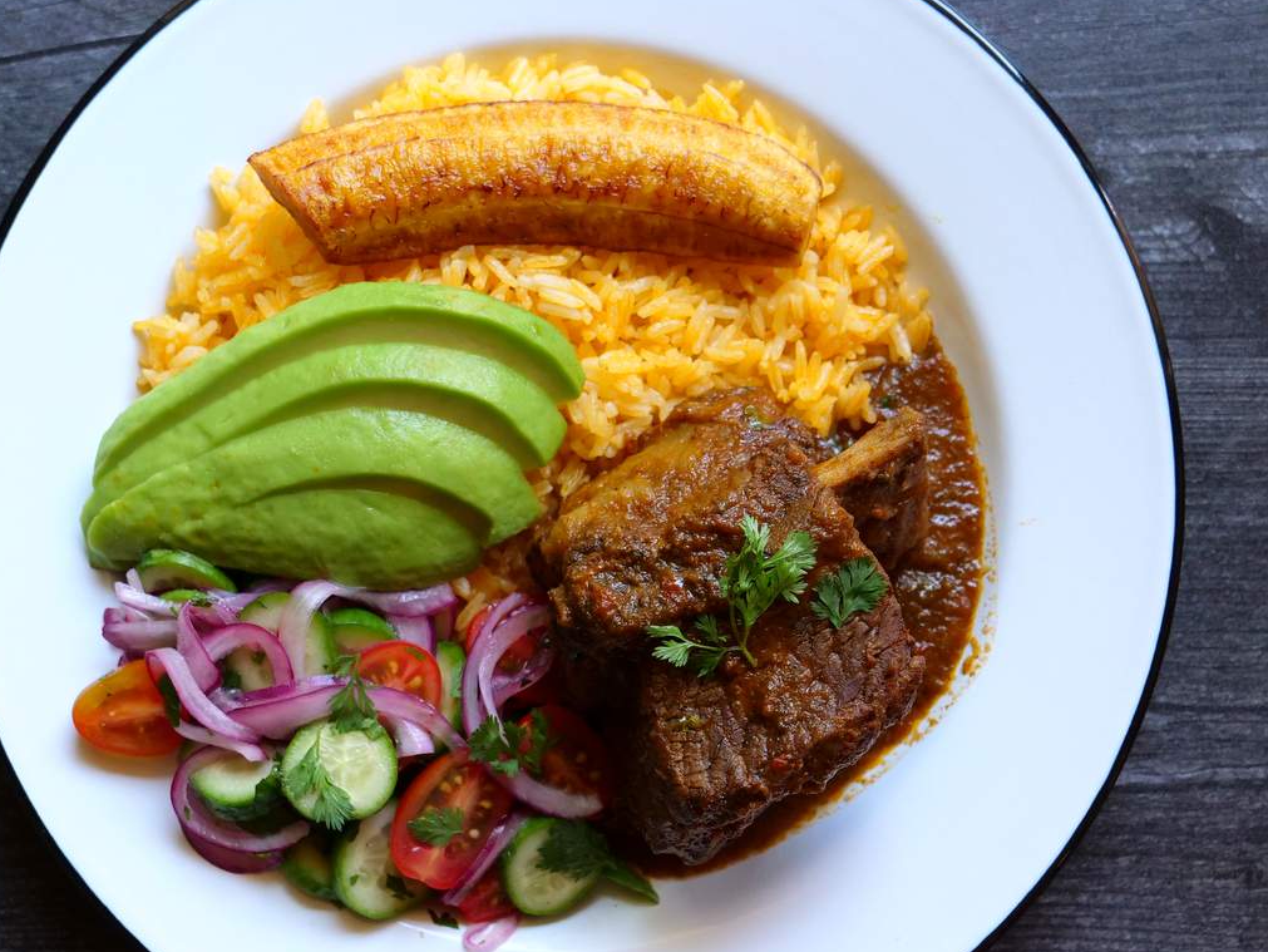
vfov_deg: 25.7
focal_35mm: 57
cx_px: 557
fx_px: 2089
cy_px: 490
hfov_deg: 33.7
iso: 500
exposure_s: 1/60
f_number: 3.5
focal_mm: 24
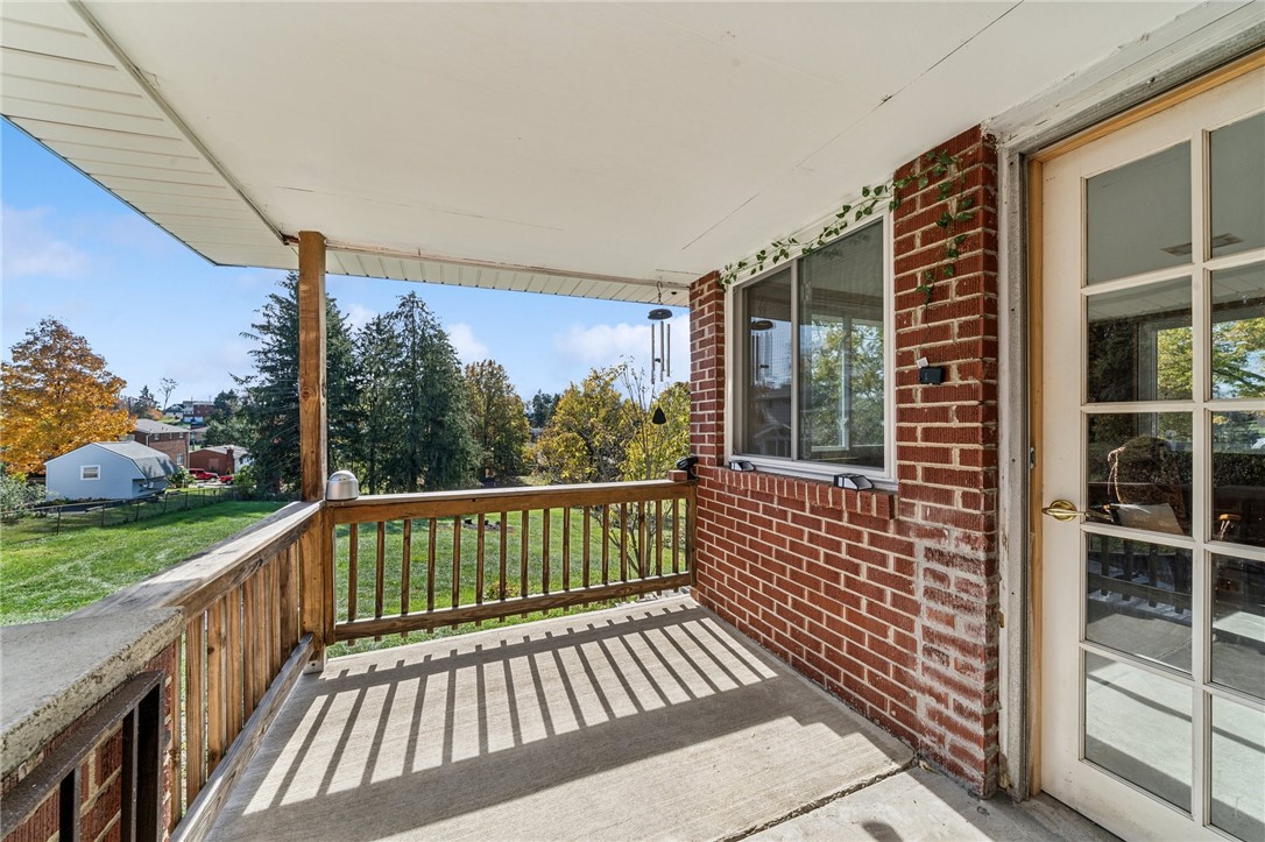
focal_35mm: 13
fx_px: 457
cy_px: 421
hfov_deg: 108.4
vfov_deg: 85.4
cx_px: 632
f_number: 11
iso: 50
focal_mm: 13
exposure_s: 1/30
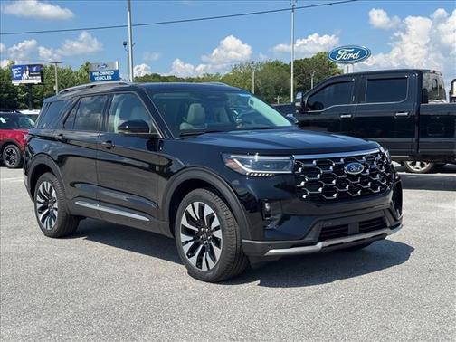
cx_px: 228
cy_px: 171
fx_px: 632
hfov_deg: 39.7
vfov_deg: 30.3
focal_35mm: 48
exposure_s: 1/3425
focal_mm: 6.76
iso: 64
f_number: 1.78
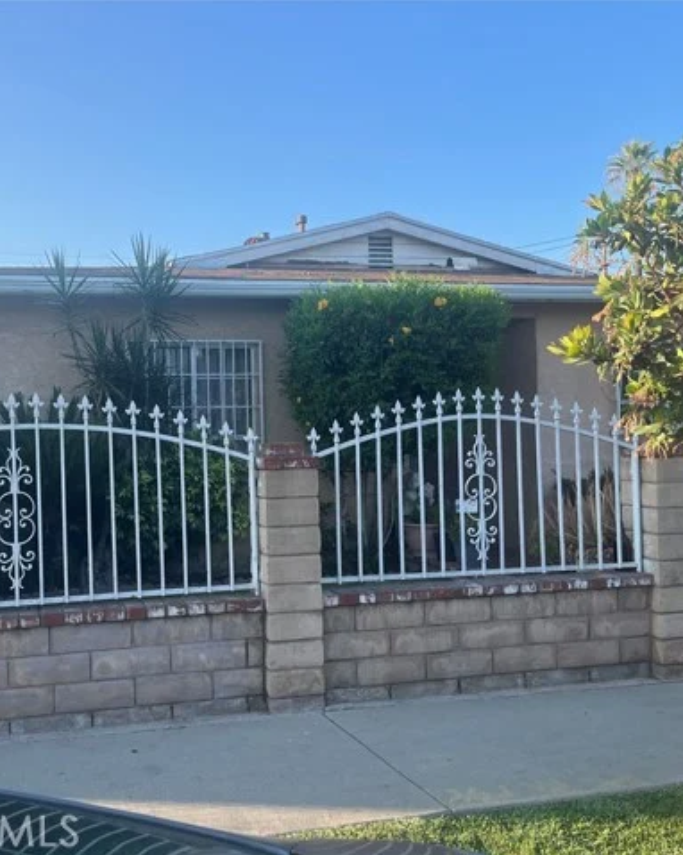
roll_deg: +1.8
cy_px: 428
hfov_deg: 42.2
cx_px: 184
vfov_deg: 52.9
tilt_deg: -0.2
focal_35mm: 34
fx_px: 860
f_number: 1.6
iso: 50
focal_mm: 5.1
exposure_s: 1/983
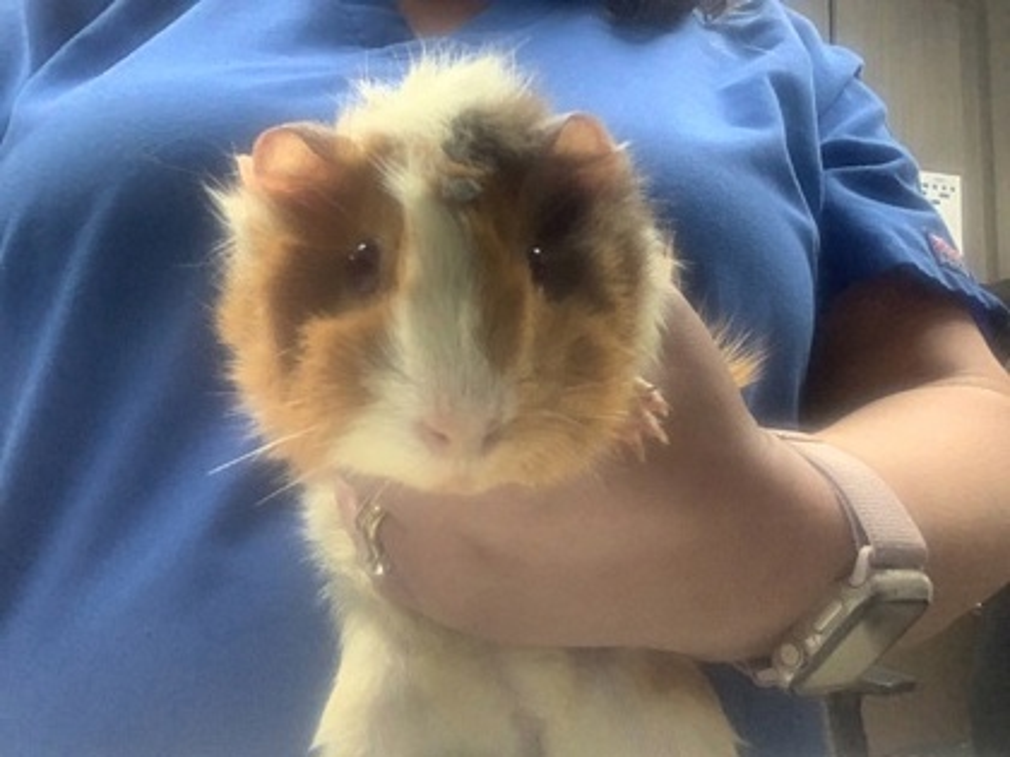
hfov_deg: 58.4
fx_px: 904
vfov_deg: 45.4
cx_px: 505
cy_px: 378
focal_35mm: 31
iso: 320
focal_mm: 2.15
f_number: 2.4
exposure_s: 1/60
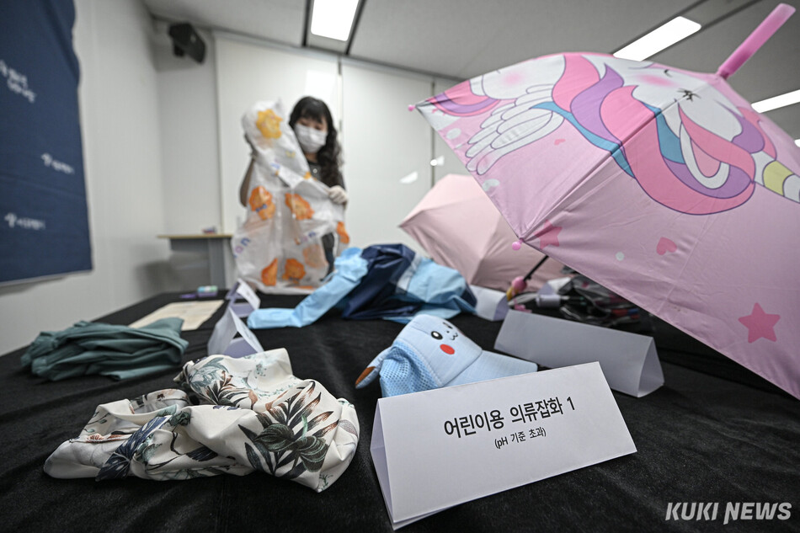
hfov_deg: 104.3
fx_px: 311
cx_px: 400
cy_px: 266
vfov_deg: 81.2
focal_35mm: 14
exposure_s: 1/200
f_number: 4
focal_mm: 14
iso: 800
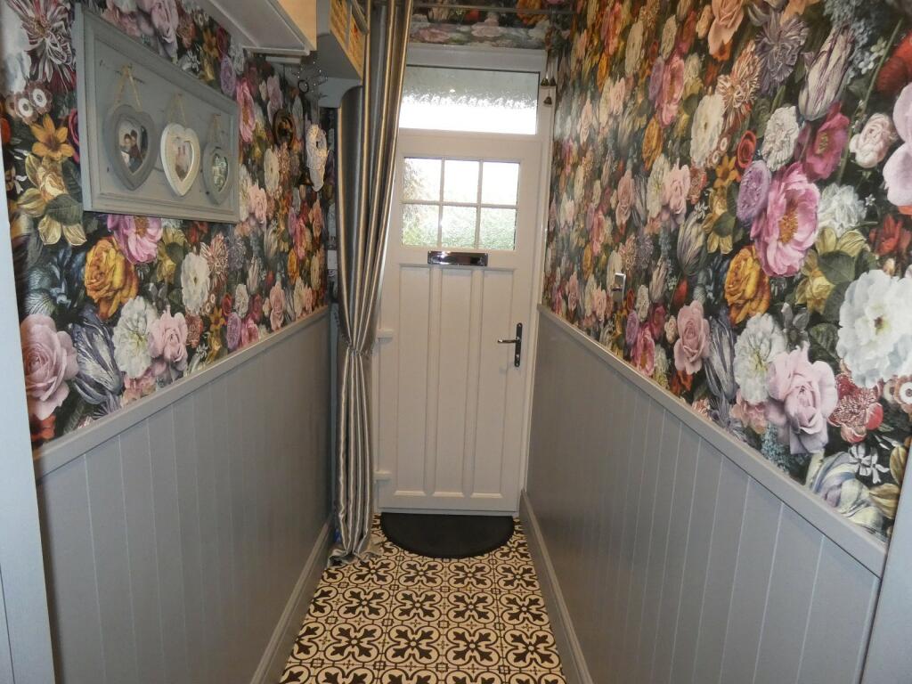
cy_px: 342
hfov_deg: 81.7
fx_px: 527
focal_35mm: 20
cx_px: 456
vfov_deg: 66.0
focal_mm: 3.6
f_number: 2.8
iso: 800
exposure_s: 1/125
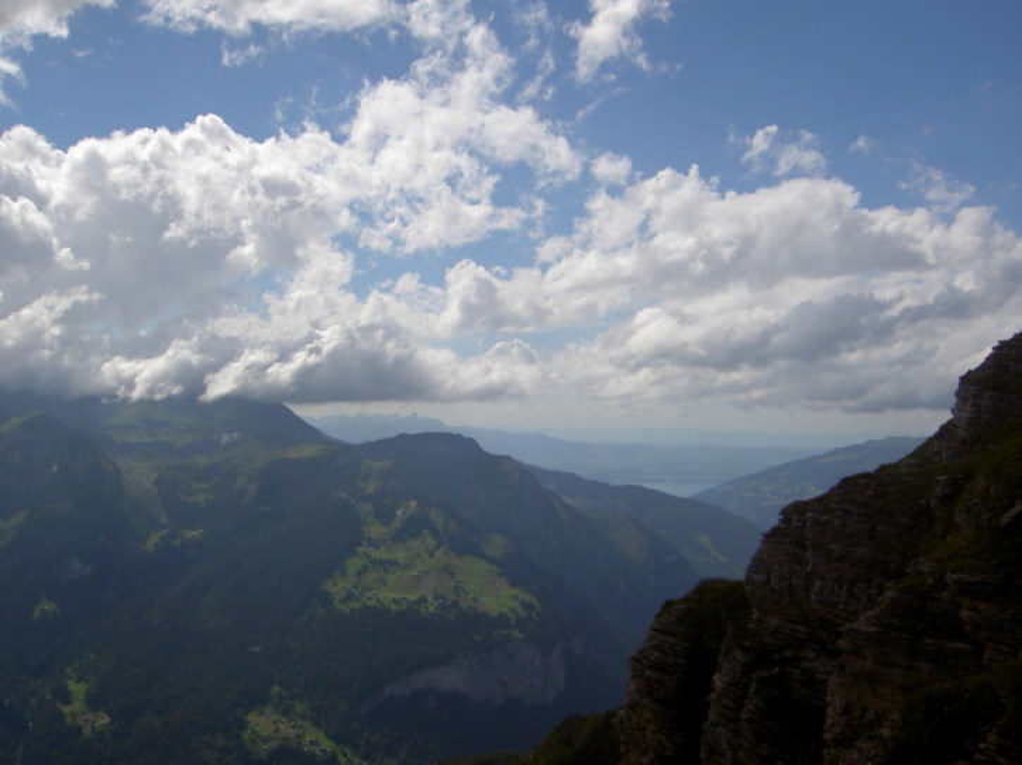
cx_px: 511
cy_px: 382
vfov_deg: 37.7
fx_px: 1121
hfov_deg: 49.0
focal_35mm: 38
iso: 50
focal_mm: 6.3
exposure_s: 1/1000
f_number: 4.9
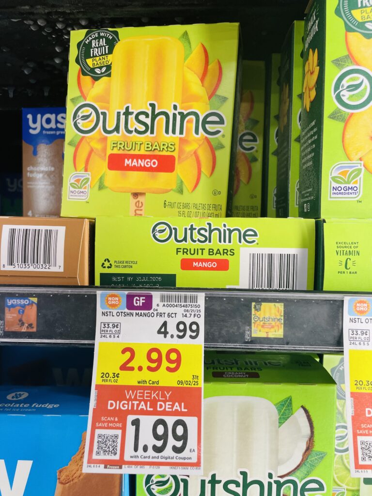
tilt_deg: -1.7
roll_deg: +0.4
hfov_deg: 53.1
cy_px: 248
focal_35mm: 26
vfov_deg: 67.3
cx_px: 186
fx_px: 373
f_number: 1.6
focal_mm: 4.2
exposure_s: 1/120
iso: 64
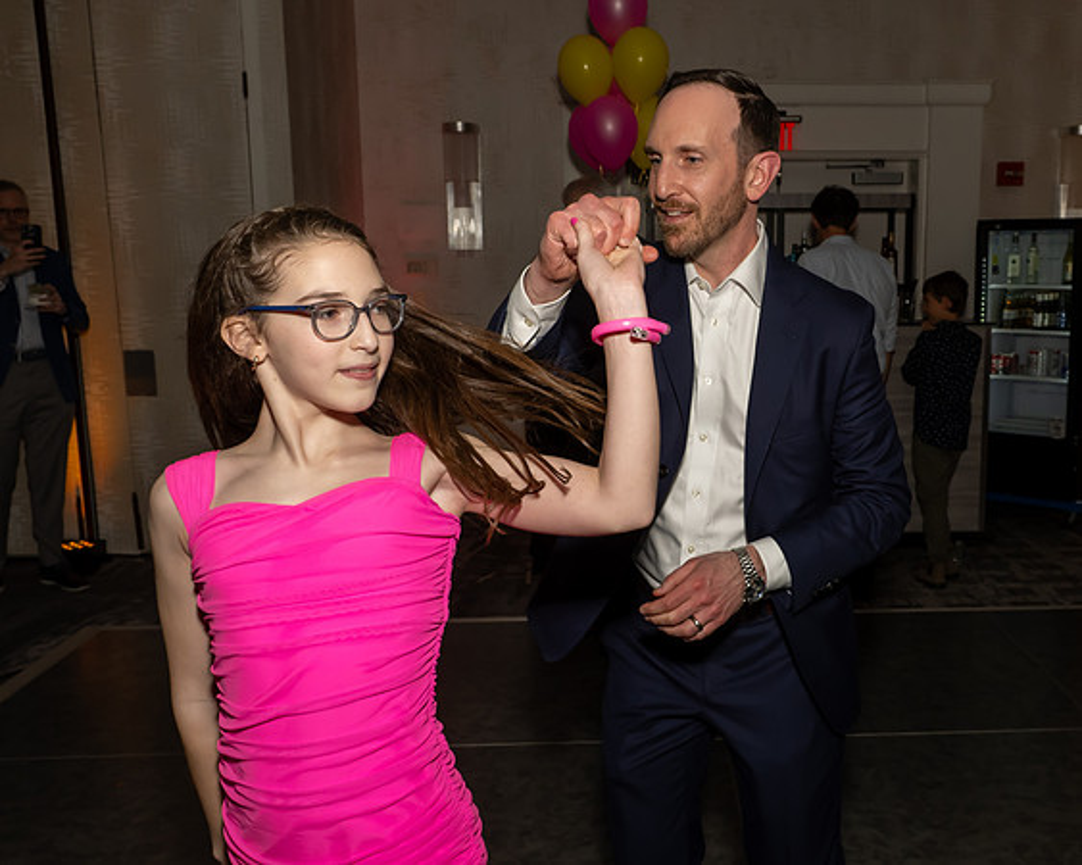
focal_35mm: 34
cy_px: 421
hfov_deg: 52.5
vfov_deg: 43.7
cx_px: 699
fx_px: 1078
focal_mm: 17
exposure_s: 1/250
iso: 800
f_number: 7.1
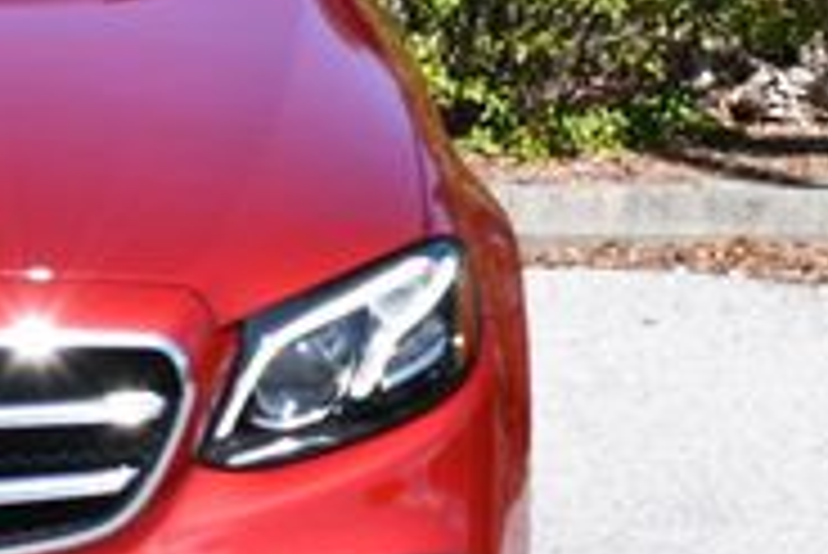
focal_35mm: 278
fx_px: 6399
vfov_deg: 5.0
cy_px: 167
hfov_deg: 7.3
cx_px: -364
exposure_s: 1/250
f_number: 8
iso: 140
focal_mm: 40
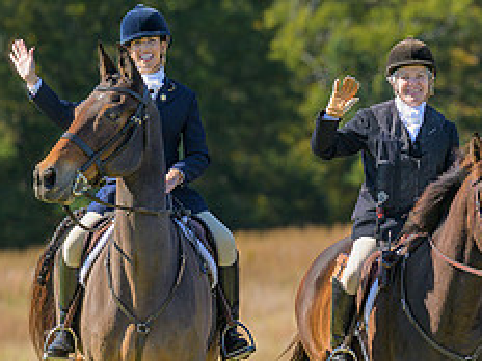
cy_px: 218
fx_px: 6196
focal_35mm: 445
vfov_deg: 3.3
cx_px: 484
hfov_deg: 4.4
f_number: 4
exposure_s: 1/500
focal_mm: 165
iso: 200
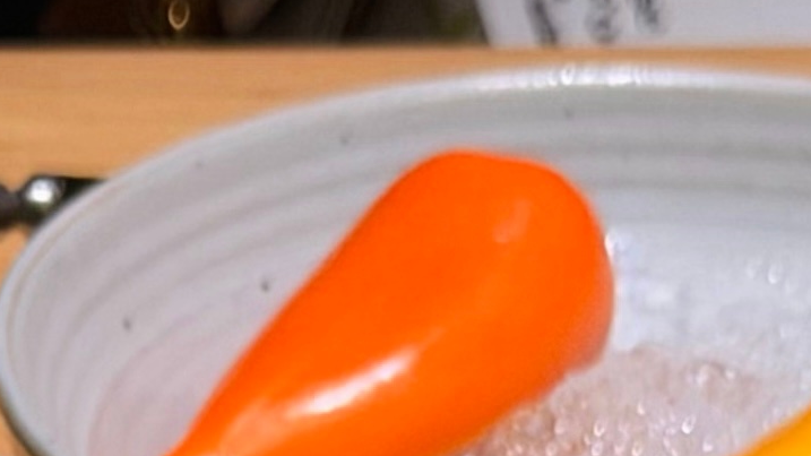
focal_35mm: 173
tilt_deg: -36.8
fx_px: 3720
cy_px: 1258
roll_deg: +0.4
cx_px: 248
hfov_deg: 12.4
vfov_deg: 6.5
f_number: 1.78
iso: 64
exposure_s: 1/50
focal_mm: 6.76
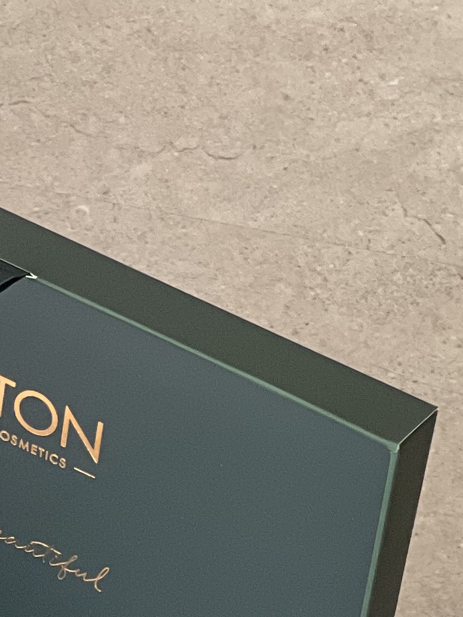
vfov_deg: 7.0
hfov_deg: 5.3
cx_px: -183
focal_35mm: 278
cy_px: 1067
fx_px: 4957
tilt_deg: -57.0
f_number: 2.8
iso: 250
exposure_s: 1/94
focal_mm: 9
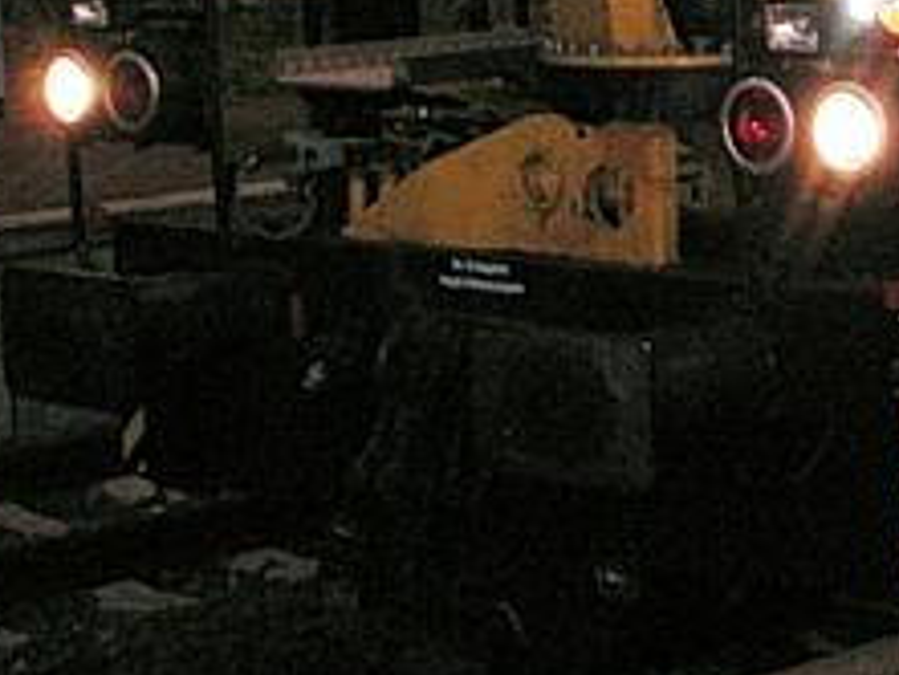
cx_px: 1300
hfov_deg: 14.7
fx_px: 3274
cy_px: -171
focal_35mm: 126
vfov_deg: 11.5
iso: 160
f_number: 3.3
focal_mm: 6.3
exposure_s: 1/45
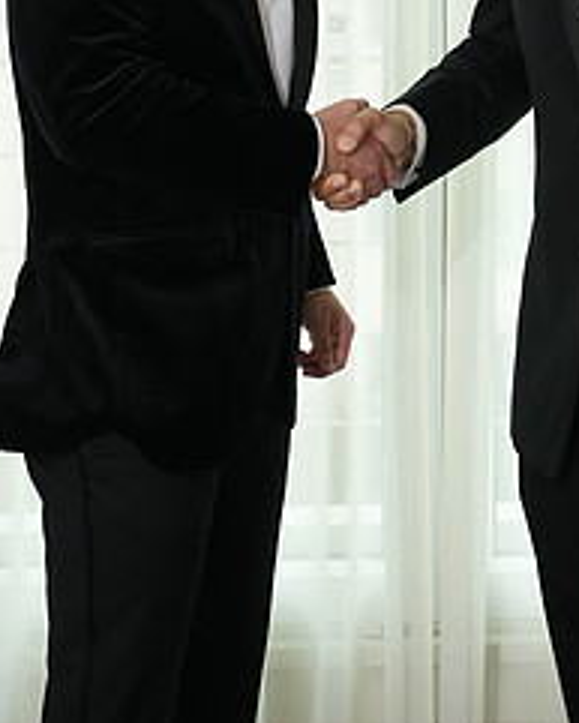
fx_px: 2269
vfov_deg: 17.6
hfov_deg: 14.4
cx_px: 482
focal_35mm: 106
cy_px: -21
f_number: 4
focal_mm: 47
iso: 800
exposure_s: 1/200
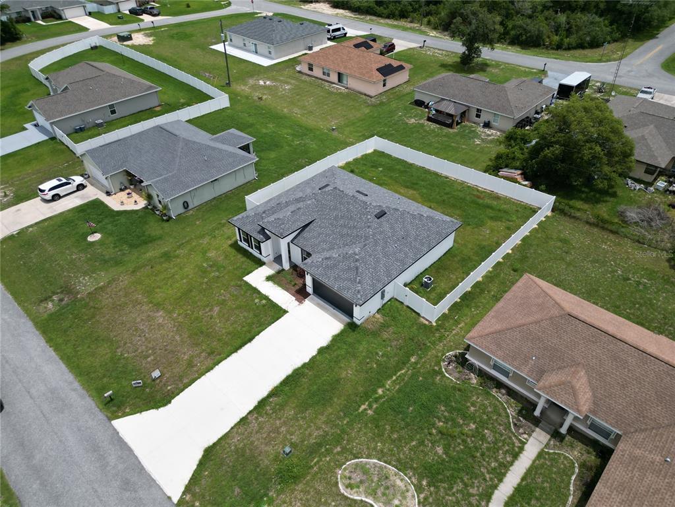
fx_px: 468
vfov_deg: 56.8
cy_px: 254
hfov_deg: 71.6
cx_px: 338
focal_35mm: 24
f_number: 1.7
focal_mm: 6.72
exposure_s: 1/5000
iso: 150
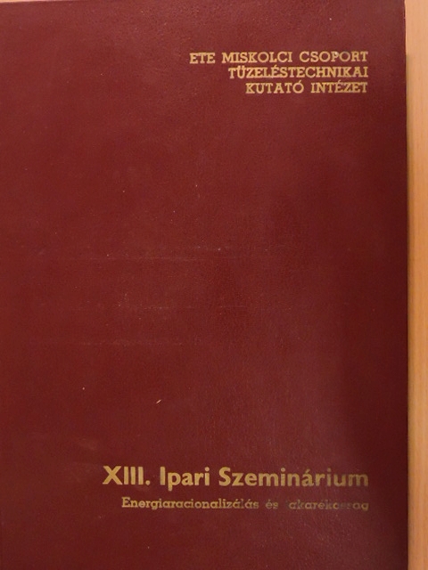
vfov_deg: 42.1
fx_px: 742
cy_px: 285
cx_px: 214
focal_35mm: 45
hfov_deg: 32.2
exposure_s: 1/100
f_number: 4
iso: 1600
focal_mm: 8.1
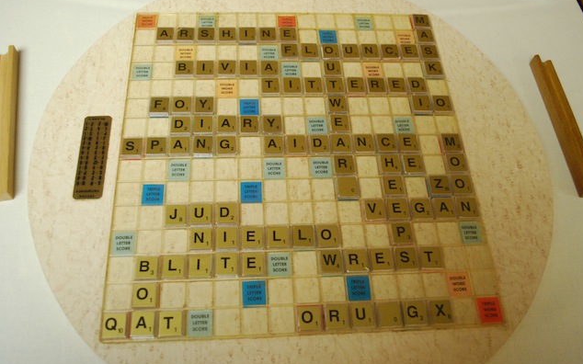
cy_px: 176
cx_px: 293
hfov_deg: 56.7
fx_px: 540
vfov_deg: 37.3
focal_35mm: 34
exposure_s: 1/30
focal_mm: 22
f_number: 4
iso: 1250
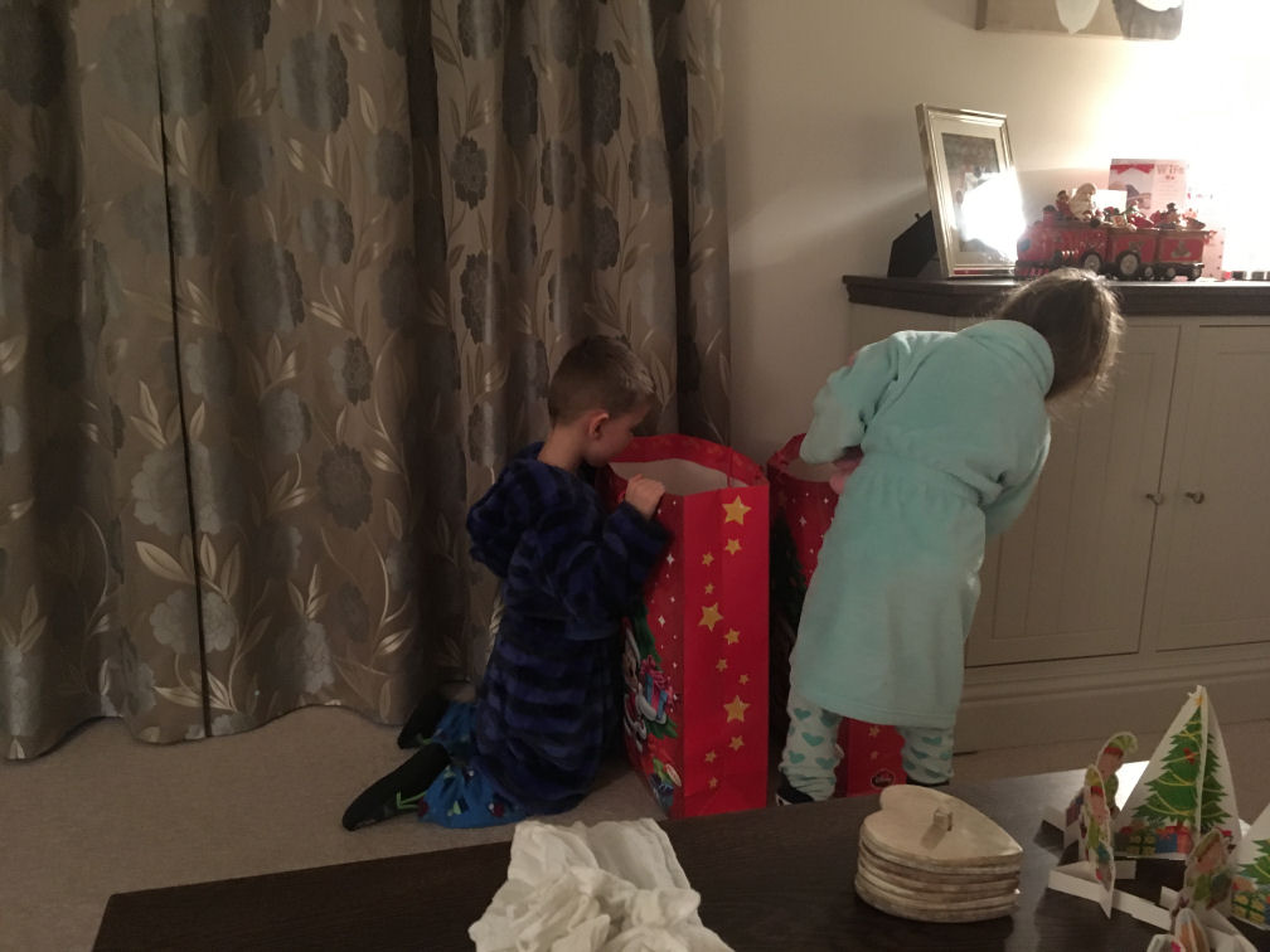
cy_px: 476
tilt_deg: -12.3
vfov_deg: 48.2
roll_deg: -0.7
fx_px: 1064
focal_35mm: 29
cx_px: 635
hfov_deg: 61.7
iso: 500
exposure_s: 1/17
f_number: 2.2
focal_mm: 4.15
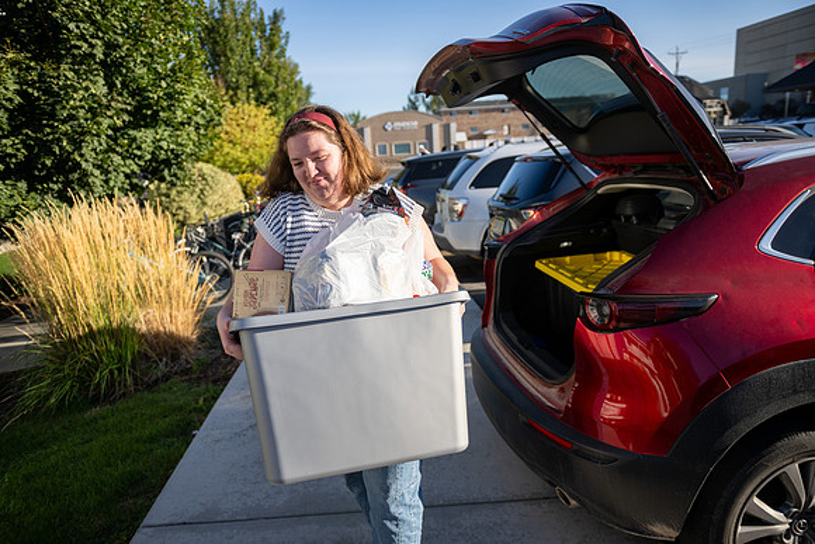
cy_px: 272
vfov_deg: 53.2
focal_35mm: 24
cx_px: 408
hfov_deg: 73.7
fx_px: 543
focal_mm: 24
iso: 200
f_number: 2.8
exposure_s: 1/2500
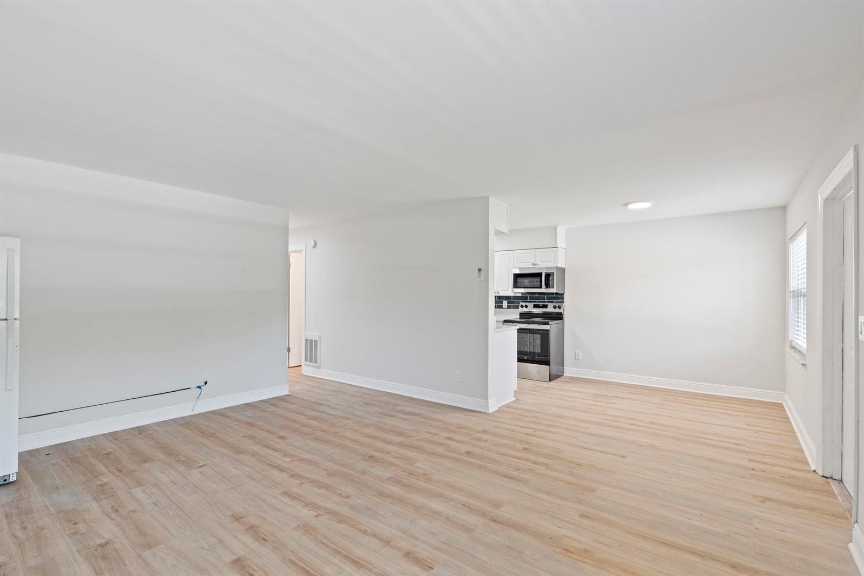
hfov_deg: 96.7
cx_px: 432
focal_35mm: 16
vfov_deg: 73.7
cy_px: 288
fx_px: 384
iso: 800
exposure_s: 1/1.67
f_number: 9
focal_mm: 16
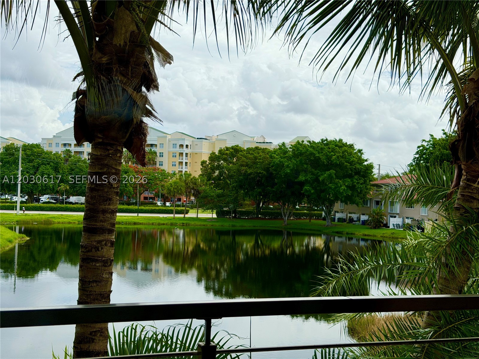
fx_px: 664
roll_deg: -0.9
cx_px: 240
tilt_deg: +0.1
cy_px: 180
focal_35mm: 48
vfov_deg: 30.3
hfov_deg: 39.7
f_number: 1.78
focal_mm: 6.76
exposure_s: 1/2577
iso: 64
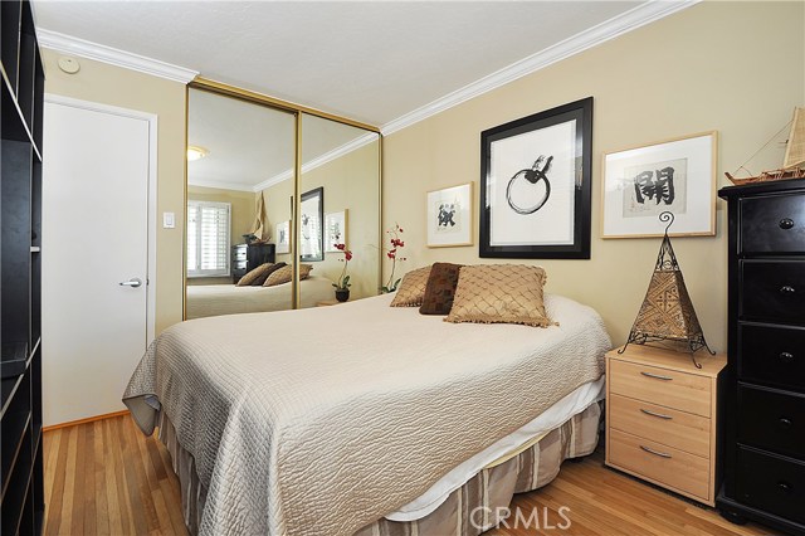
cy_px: 268
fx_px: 335
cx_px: 402
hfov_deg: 100.4
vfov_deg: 77.3
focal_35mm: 15
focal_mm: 10
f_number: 8
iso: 320
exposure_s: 1/15
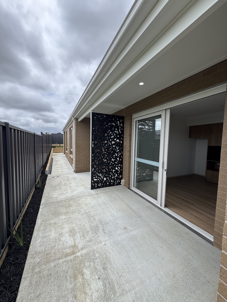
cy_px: 151
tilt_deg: -4.3
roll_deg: -2.0
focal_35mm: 14
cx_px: 114
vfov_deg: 102.1
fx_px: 122
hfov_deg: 85.7
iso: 50
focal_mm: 2.22
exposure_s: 1/868
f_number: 2.2
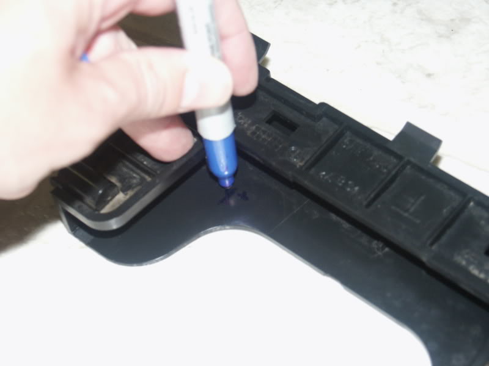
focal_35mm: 91
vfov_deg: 16.2
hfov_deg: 21.5
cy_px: 183
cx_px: 244
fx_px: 1286
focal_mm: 22.61
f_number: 3.5
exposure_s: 1/90
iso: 200
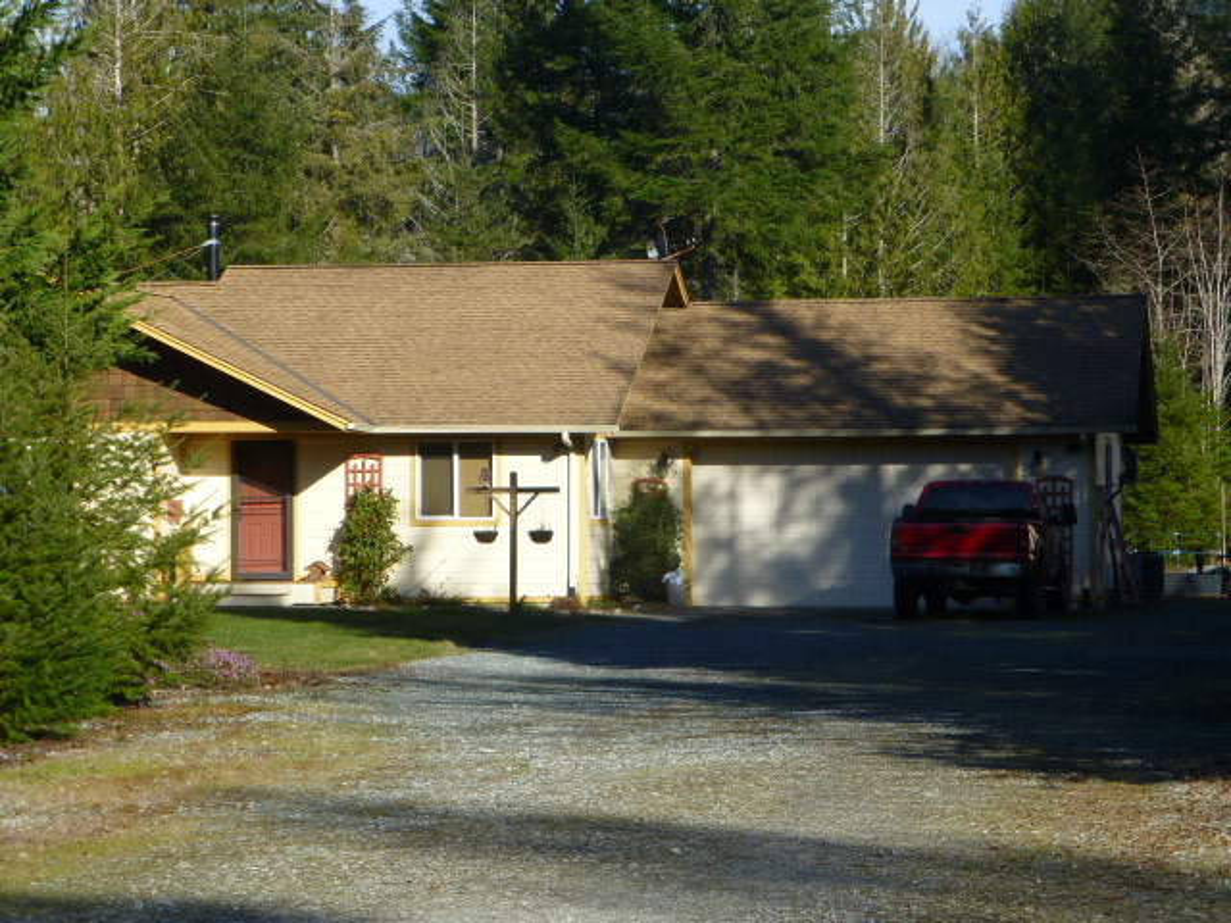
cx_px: 616
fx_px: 3876
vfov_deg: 13.6
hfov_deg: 18.0
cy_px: 462
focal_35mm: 109
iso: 100
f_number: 5.3
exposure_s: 1/400
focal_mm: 19.4
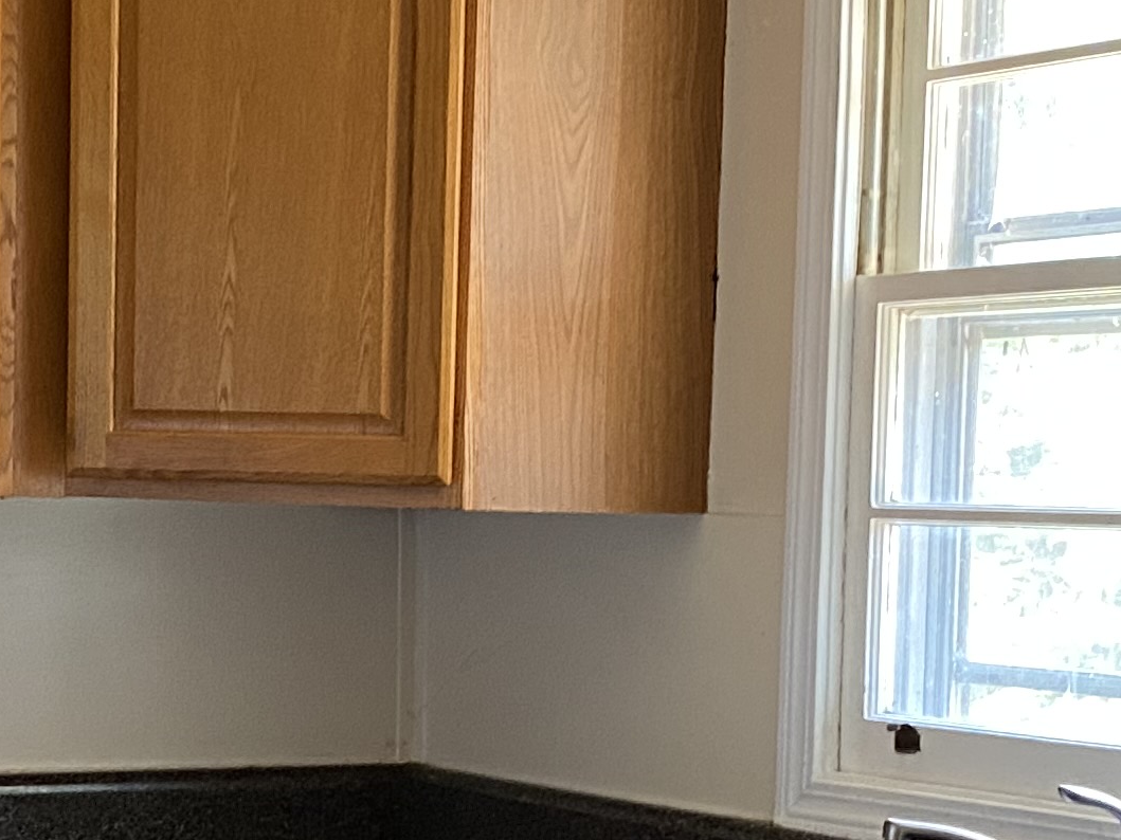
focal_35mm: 99
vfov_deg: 14.8
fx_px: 3206
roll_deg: -0.5
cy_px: 747
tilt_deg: -5.7
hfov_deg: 19.7
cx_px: 258
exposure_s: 1/60
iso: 250
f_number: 1.8
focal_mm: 4.25
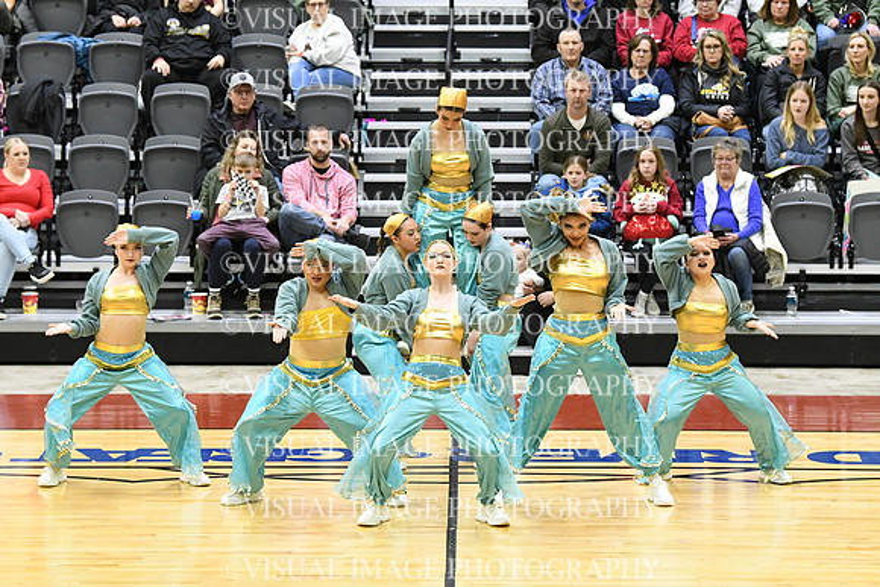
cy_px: 294
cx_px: 440
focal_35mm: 168
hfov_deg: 12.2
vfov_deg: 8.2
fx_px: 4107
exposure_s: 1/250
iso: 5000
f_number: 4
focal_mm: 112
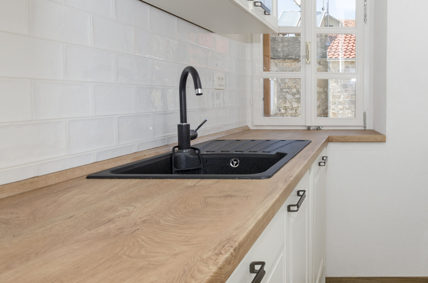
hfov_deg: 54.9
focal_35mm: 30
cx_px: 369
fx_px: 361
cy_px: 118
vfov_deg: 42.7
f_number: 8
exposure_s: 1/160
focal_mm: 11.5
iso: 100
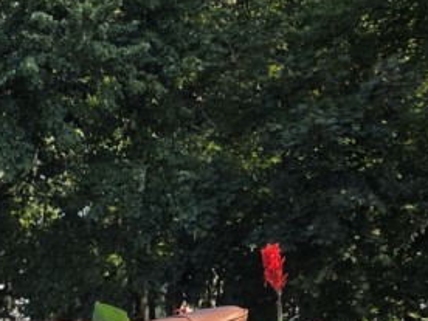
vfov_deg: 13.8
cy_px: 495
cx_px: -319
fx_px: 1236
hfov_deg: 16.7
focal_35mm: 100
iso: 80
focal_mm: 5.4
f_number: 1.8
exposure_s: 1/1437
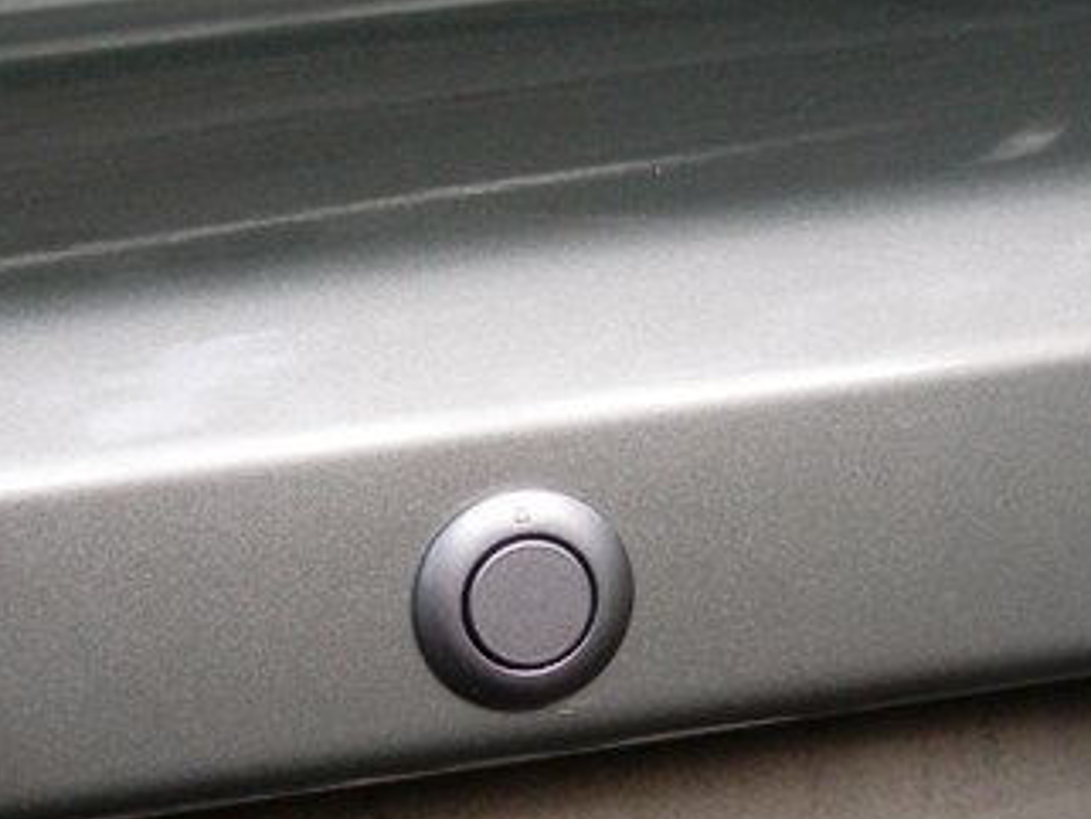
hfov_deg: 36.2
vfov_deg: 27.5
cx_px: 564
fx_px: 1671
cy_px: 486
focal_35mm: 53
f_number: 2.8
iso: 174
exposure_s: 1/122
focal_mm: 7.8
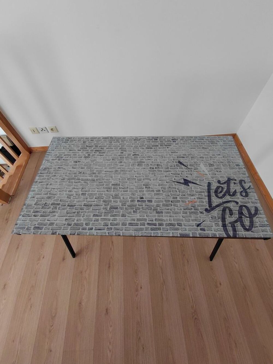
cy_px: 182
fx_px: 168
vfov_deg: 94.5
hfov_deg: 78.1
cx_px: 136
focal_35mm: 16
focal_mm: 1.64
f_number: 2.2
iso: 100
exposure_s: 1/60
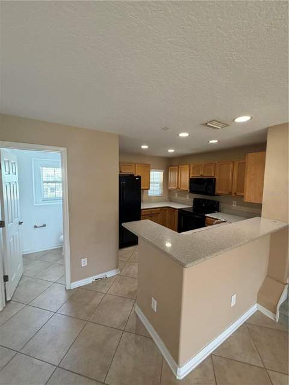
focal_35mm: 14
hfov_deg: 85.7
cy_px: 192
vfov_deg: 102.1
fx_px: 156
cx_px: 144
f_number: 2.2
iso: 320
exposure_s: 1/59
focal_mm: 2.22
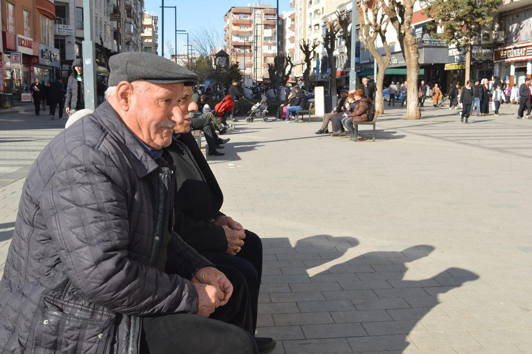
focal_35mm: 38
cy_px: 177
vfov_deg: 35.5
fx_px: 554
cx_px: 266
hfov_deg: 51.3
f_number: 8
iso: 100
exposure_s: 1/200
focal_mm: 25
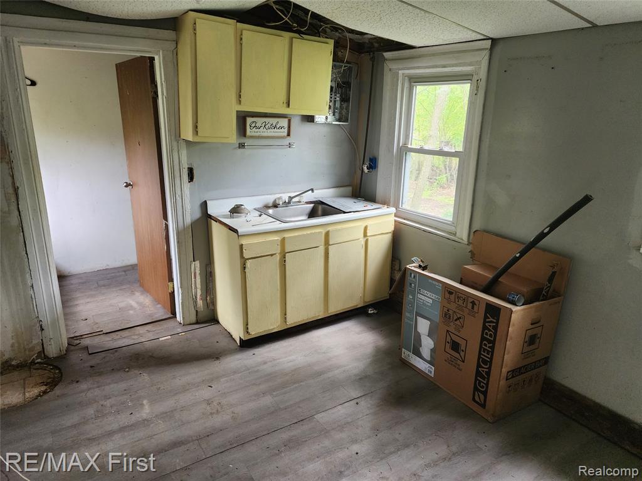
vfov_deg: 58.9
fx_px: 427
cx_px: 321
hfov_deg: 73.9
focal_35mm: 23
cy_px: 240
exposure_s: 1/120
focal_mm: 6.4
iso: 250
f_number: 1.8
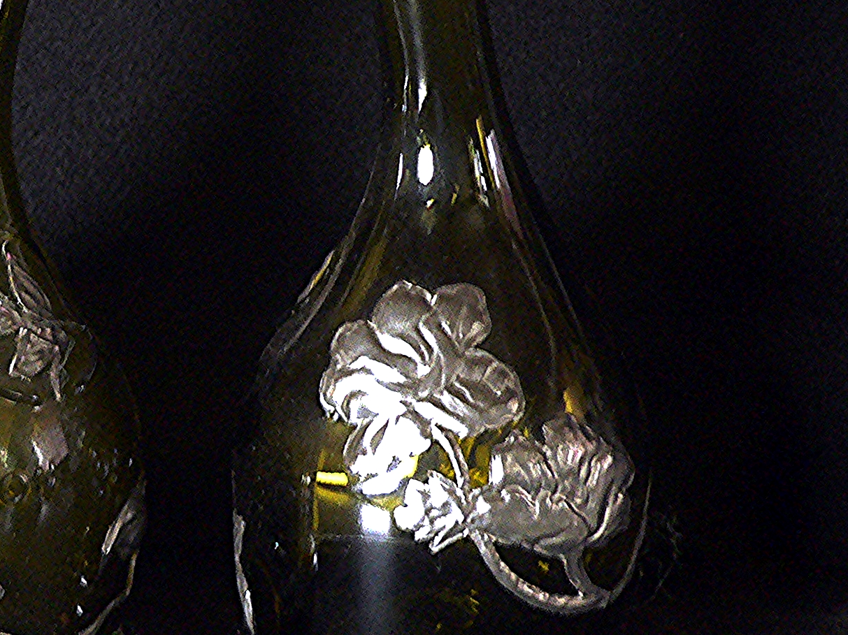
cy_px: 340
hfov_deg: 25.3
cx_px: 176
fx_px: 1861
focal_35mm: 76
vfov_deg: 19.4
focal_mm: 6
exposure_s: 1/6
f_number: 2.8
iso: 400
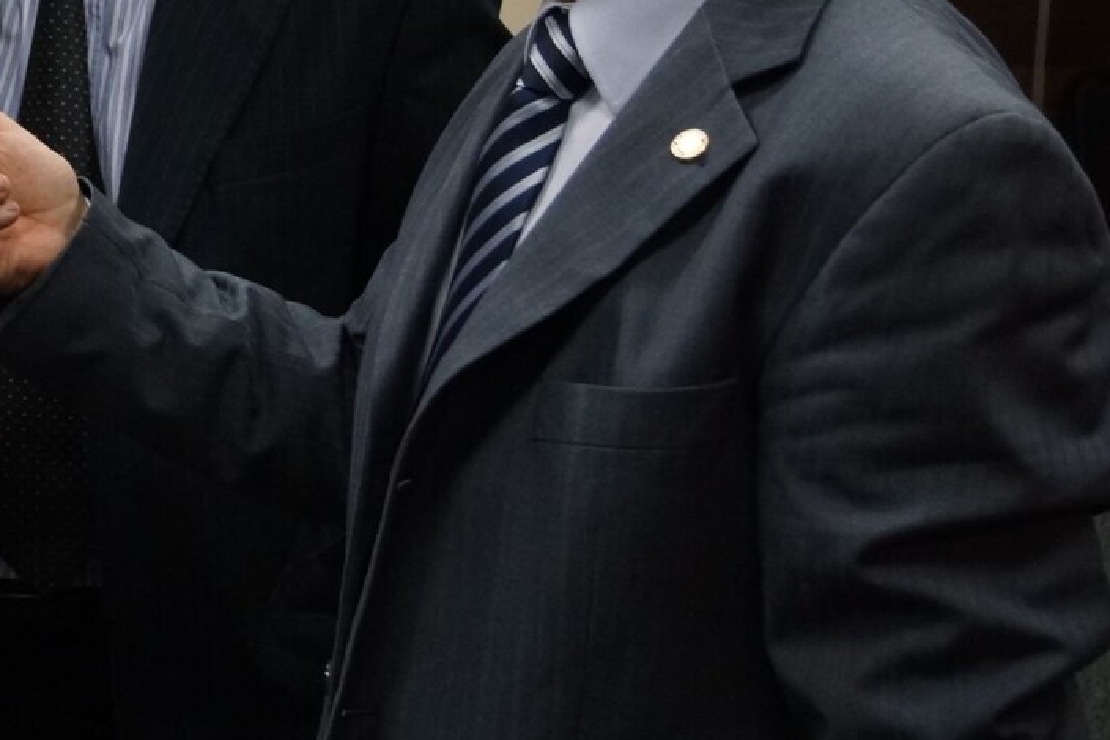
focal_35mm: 102
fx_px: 3145
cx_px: -211
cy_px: -35
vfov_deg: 13.2
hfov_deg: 18.9
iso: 800
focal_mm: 24
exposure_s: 1/100
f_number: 4
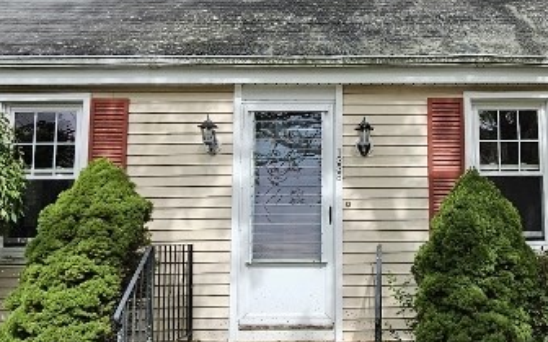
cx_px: 401
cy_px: 142
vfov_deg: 30.5
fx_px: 627
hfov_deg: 45.8
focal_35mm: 42
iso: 50
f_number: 2.2
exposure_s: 1/1343
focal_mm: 2.2
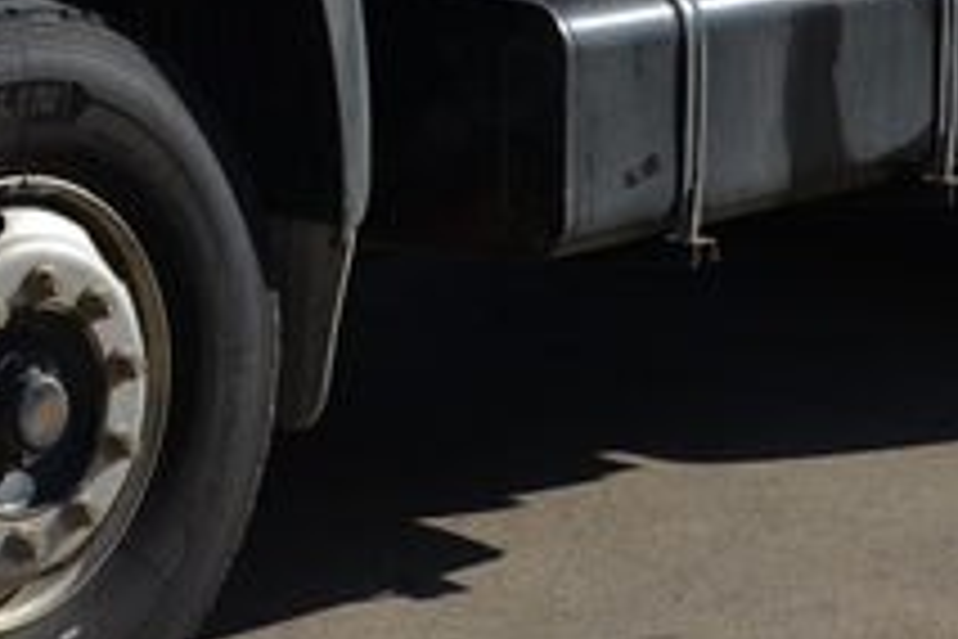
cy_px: -284
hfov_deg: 14.1
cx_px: 265
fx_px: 3858
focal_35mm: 145
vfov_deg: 9.2
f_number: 8
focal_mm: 30
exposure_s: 1/250
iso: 100
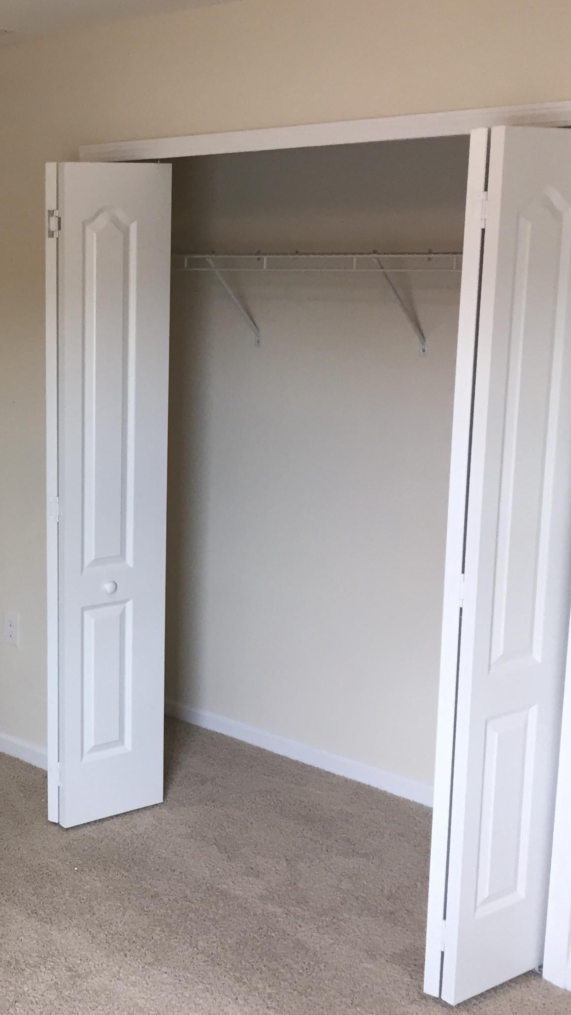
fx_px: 1238
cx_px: -45
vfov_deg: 44.6
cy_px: 477
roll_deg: -1.4
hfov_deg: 24.4
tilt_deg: -11.5
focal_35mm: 46
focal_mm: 4.15
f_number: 2.2
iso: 32
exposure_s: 1/30
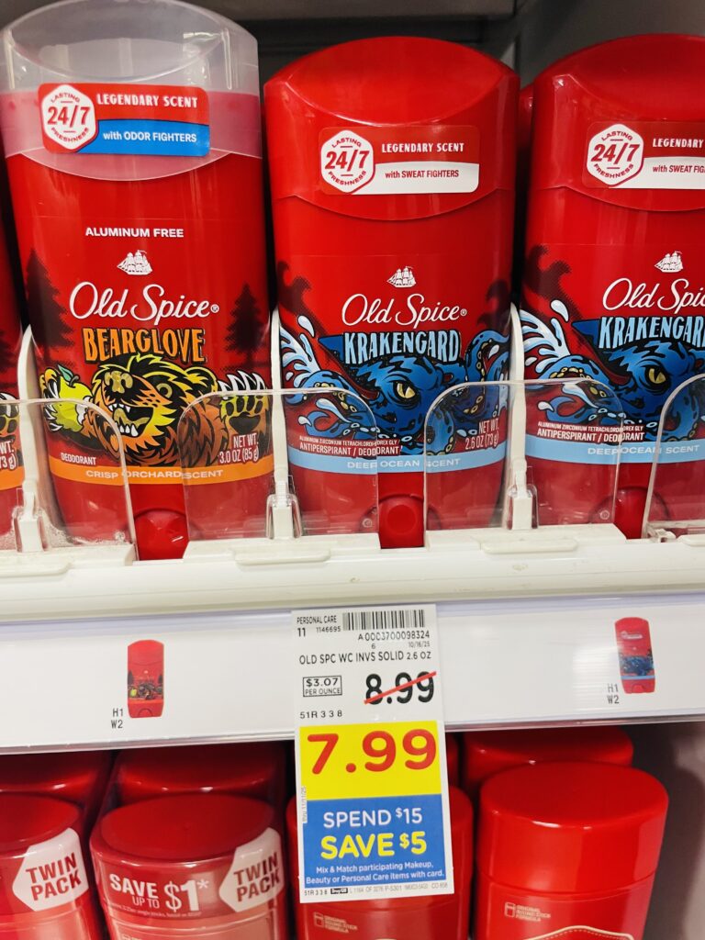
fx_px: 706
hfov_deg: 53.1
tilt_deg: -20.4
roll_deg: +2.0
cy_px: 470
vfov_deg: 67.3
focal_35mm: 26
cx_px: 352
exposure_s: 1/61
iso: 100
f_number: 1.6
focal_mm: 4.2
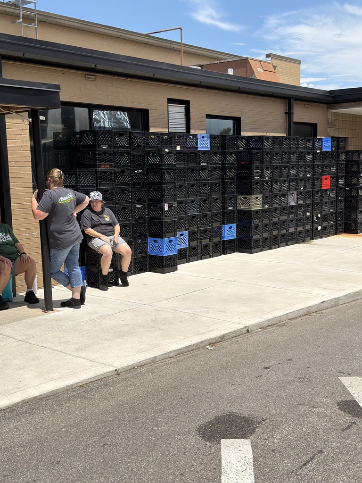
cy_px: 242
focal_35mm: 45
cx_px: 181
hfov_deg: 32.2
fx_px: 627
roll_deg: +0.8
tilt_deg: -7.3
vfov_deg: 42.1
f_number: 1.78
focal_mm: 6.76
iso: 64
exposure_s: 1/5882
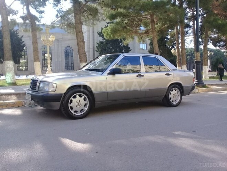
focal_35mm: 31
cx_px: 114
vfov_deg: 45.4
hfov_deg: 58.4
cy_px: 86
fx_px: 203
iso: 50
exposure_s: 1/344
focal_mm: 3.3
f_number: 2.2
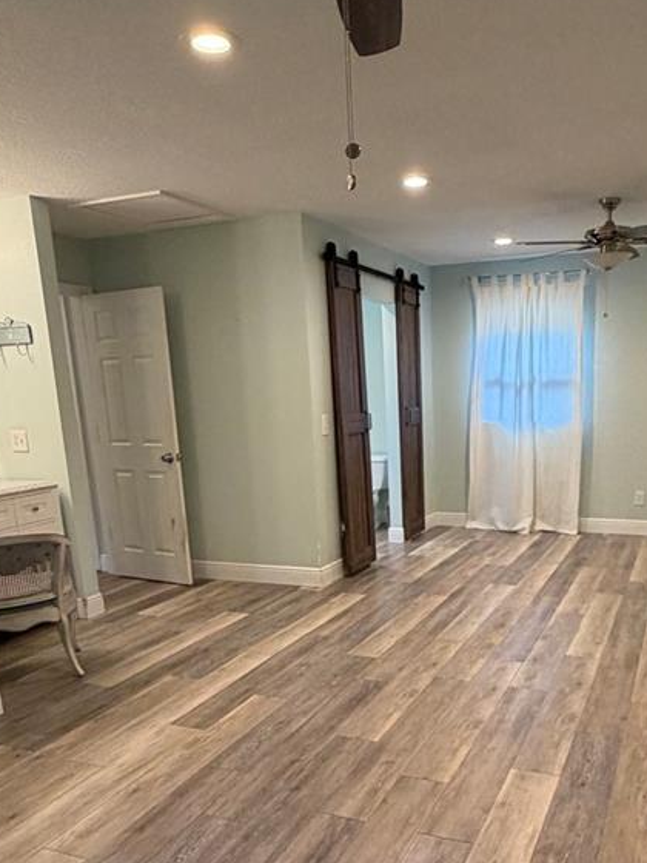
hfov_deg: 46.4
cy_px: 583
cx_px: 399
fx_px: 748
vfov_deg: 58.5
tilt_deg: -13.9
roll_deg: +1.7
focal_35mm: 30
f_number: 2.2
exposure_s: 1/60
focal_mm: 2.22
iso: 250
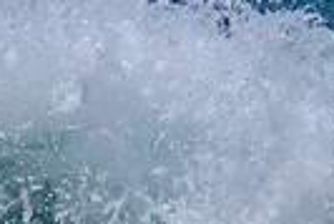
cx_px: 563
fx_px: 43820
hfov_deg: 0.4
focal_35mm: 4718
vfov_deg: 0.3
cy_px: 173
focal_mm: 800
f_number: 11
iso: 450
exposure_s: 1/2000
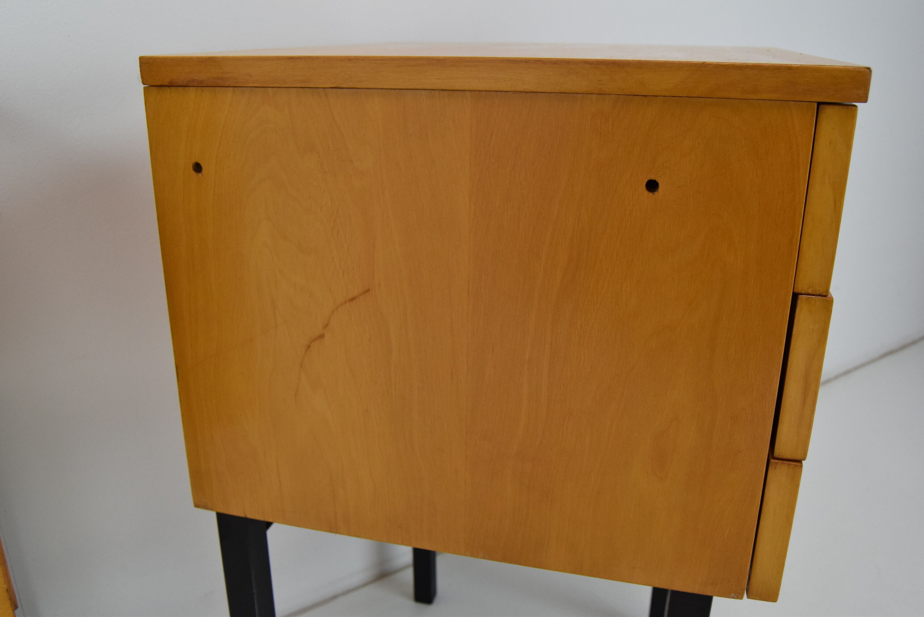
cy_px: 308
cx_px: 462
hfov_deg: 61.9
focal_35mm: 30
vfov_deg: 43.7
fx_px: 771
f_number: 7.1
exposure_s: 1/200
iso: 1600
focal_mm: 20
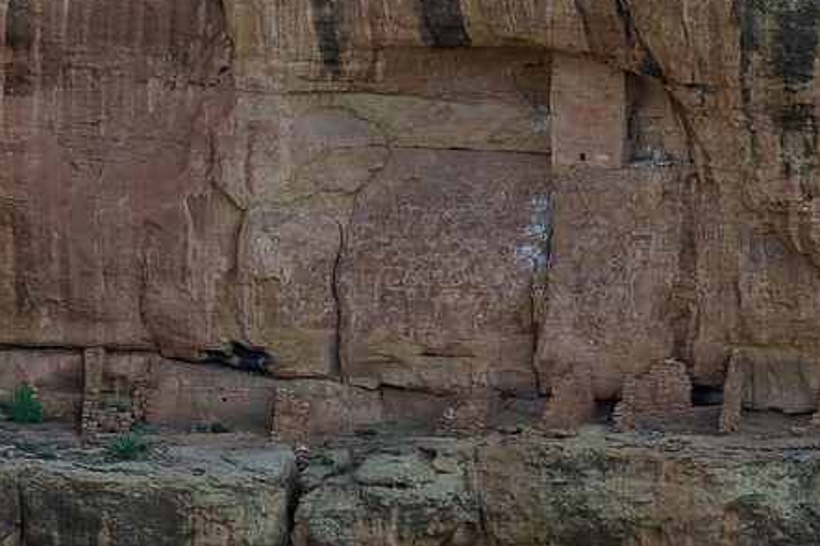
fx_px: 7582
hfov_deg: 6.2
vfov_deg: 4.1
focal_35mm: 333
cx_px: 566
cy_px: 135
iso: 280
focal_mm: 70
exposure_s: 1/200
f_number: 14
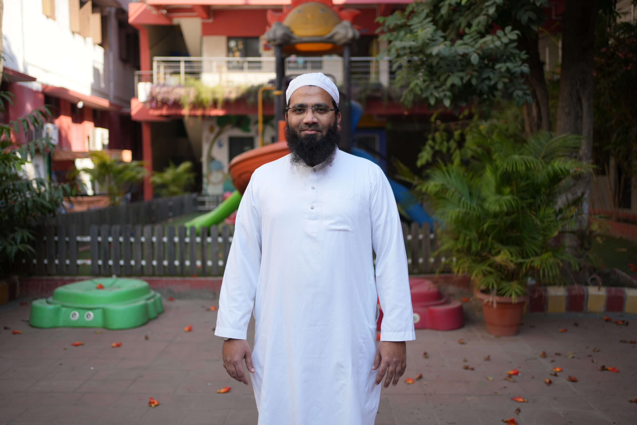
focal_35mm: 35
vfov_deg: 37.9
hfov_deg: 54.4
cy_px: 212
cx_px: 318
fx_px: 619
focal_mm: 35
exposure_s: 1/1000
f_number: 1.8
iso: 100
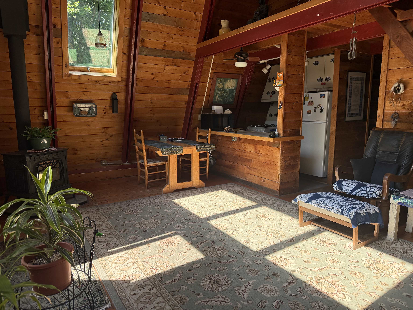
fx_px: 286
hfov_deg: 71.6
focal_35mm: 24
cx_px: 206
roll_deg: +0.5
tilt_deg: -9.1
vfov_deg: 56.8
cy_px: 155
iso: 200
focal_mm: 6.76
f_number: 1.78
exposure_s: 1/230
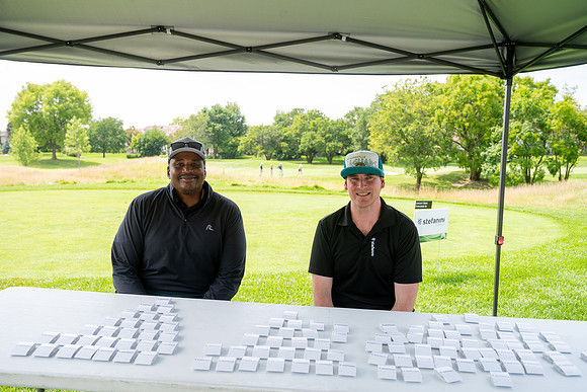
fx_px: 548
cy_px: 196
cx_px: 294
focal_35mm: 34
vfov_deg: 39.4
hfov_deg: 56.4
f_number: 5
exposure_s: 1/400
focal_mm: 33.5
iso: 250
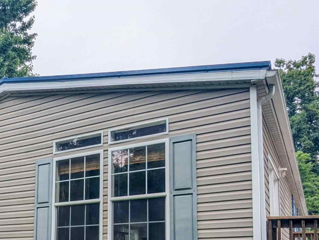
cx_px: 101
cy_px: 230
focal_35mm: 39
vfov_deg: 34.2
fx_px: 360
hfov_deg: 46.9
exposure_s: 1/735
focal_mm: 2.35
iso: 50
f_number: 2.2
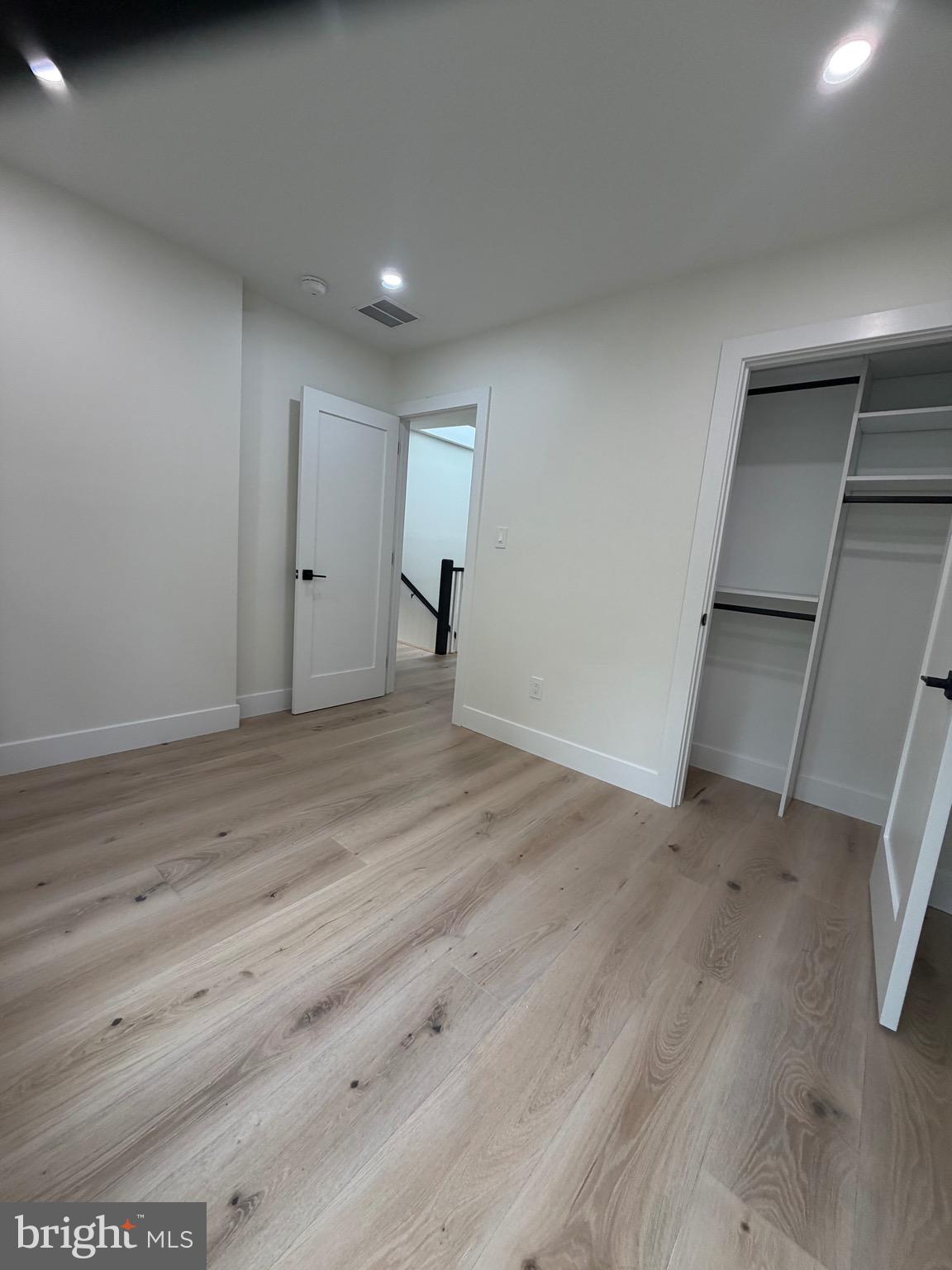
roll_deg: -5.2
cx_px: 476
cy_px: 635
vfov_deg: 102.1
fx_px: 513
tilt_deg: -8.7
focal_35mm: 14
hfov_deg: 85.7
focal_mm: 2.22
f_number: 2.2
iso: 160
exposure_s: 1/120
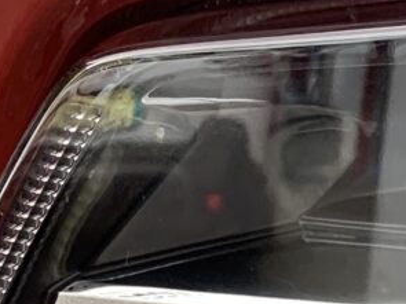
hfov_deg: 11.4
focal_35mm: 141
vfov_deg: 9.9
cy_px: 549
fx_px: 1653
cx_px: 1005
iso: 50
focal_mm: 4.25
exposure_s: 1/239
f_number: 1.8
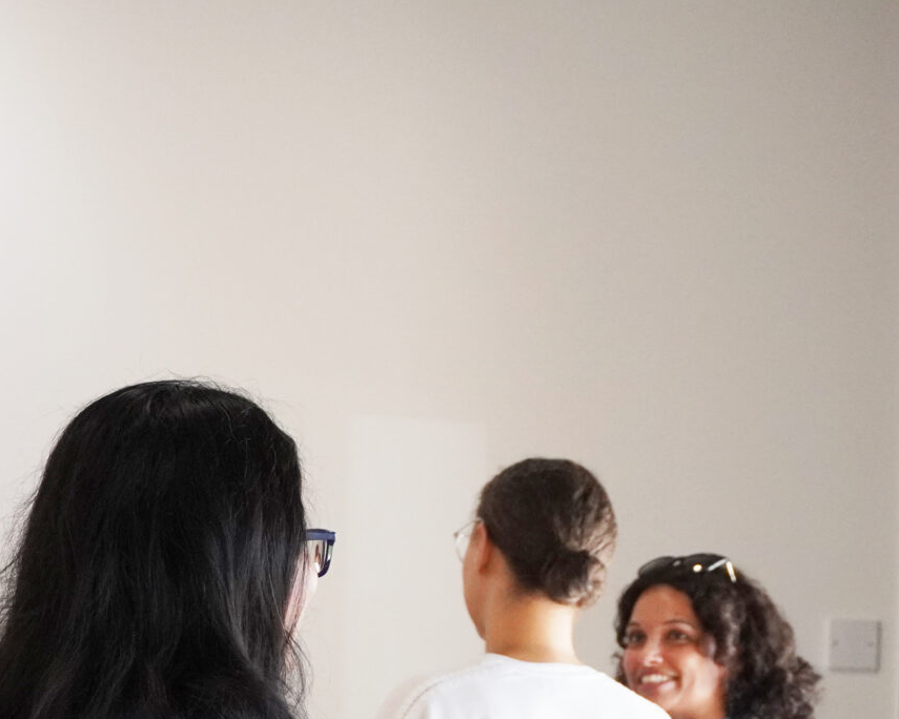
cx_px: 789
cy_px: 878
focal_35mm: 177
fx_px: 4709
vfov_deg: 8.6
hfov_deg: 10.8
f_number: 5
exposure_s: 1/160
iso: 1250
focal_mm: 42
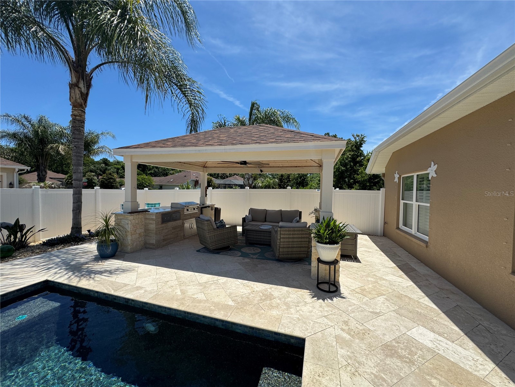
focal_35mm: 14
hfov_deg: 102.1
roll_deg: -1.4
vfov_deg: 85.7
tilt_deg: -0.5
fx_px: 208
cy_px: 194
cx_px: 258
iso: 50
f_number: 2.2
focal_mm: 2.22
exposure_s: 1/1789
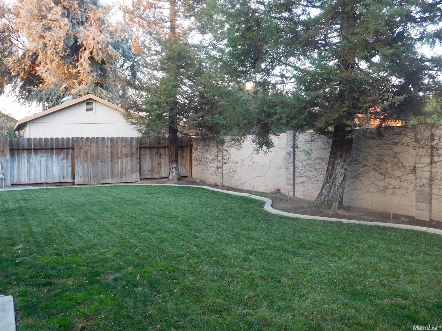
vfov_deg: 39.6
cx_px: 221
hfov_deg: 51.4
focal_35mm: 36
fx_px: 460
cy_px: 166
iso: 180
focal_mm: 6.3
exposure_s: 1/30
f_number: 3.5
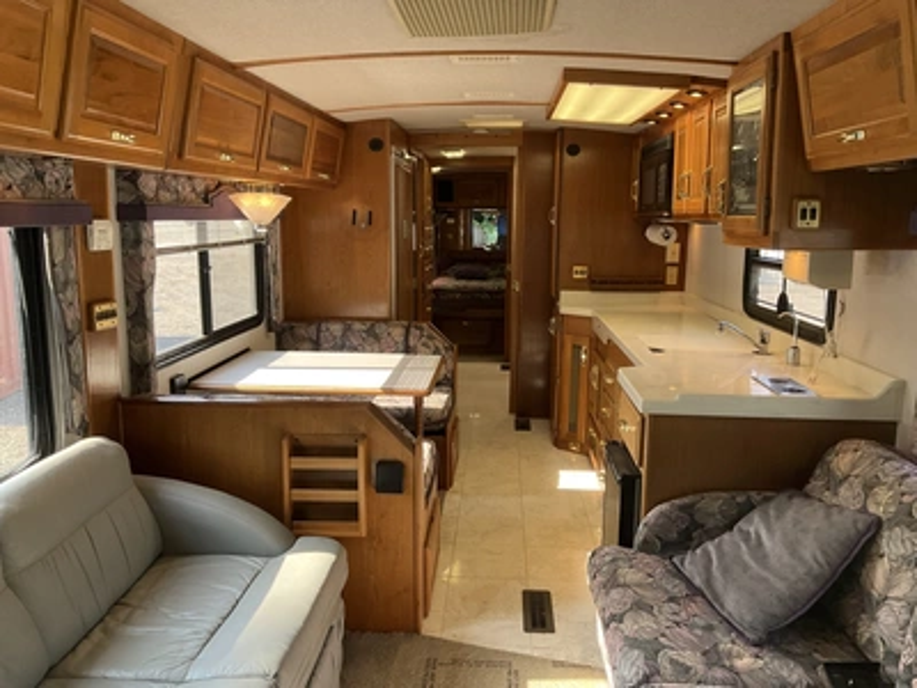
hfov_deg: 61.7
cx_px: 458
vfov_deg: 48.2
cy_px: 344
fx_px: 768
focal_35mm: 29
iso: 64
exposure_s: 1/122
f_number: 1.8
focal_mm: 3
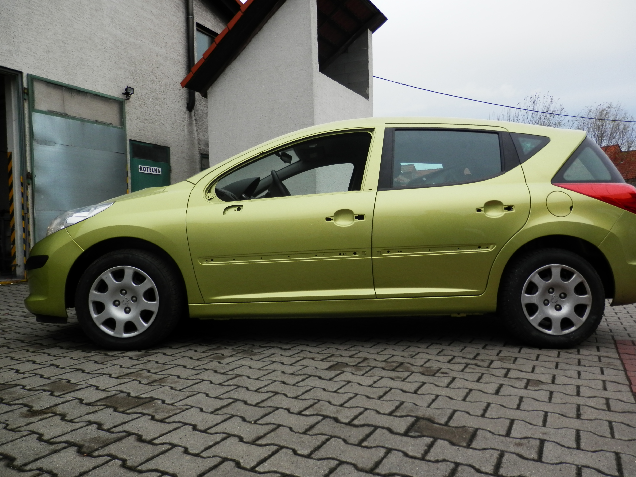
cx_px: 318
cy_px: 238
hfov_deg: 69.4
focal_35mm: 25
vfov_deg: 54.9
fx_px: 459
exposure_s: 1/320
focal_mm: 4.5
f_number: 3
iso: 80
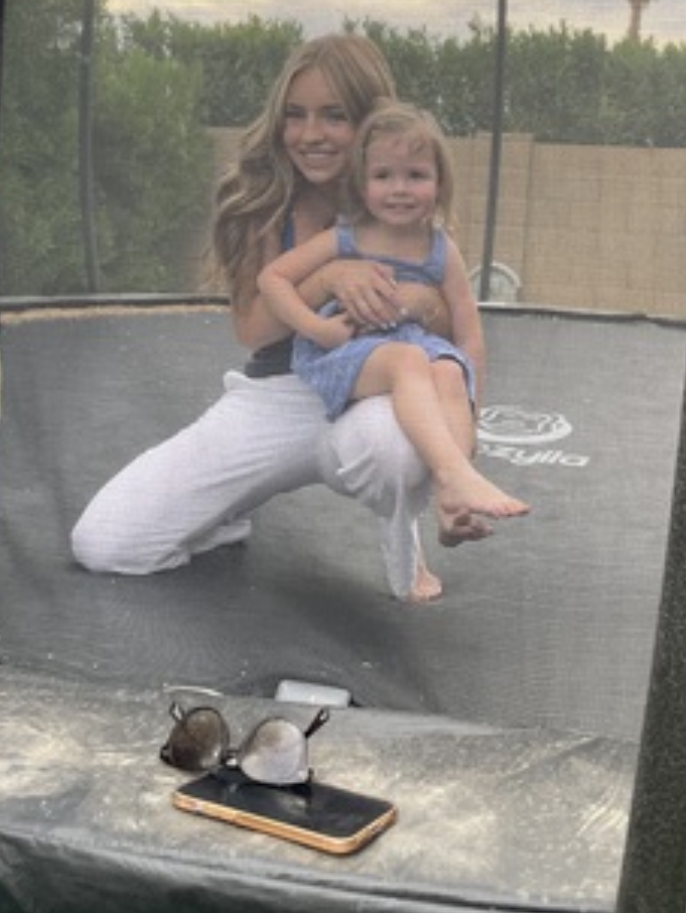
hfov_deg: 33.6
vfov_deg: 43.4
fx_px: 1135
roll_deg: -1.6
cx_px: 382
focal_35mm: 43
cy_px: 330
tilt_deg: -9.5
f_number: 1.6
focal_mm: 4.2
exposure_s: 1/121
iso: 64
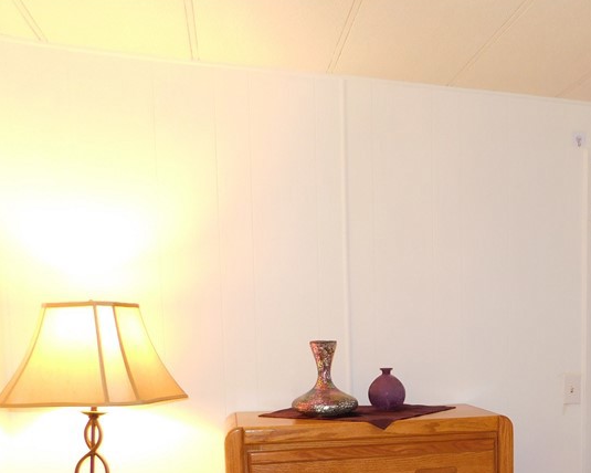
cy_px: 416
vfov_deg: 33.3
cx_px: 510
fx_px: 752
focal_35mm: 43
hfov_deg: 40.3
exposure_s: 1/30
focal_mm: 4
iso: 200
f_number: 3
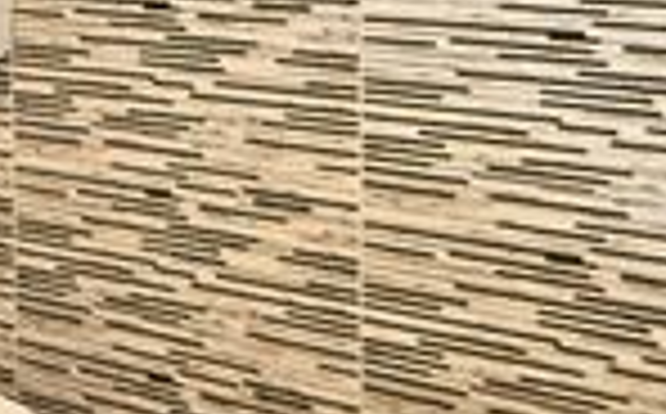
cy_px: -135
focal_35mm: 67
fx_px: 1214
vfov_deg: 18.0
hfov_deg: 21.9
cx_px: -475
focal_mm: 2.22
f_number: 2.2
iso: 640
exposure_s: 1/60
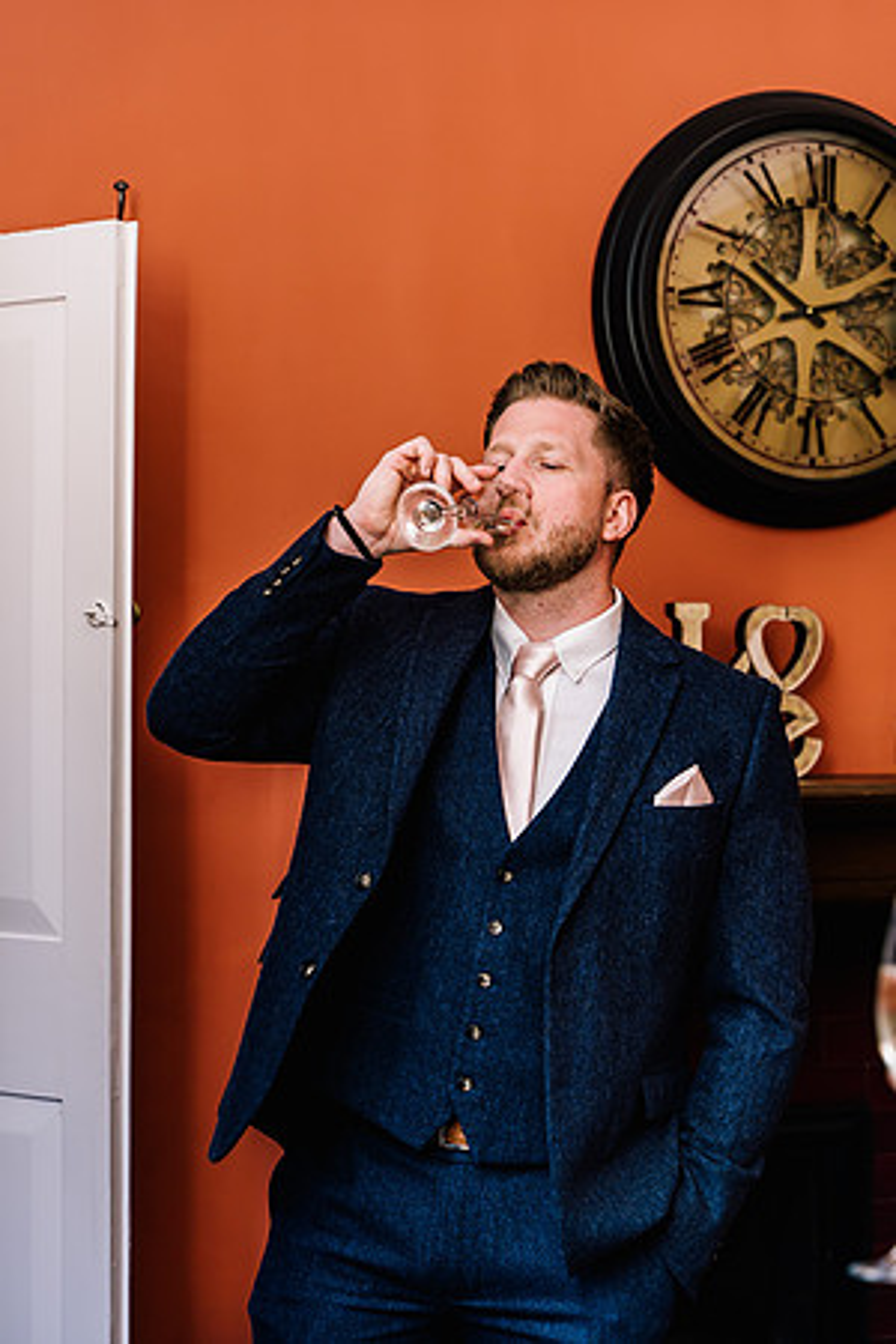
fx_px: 2389
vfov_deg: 31.4
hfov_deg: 21.2
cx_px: 448
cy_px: 672
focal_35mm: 64
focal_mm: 64
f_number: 4
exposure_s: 1/160
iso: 800
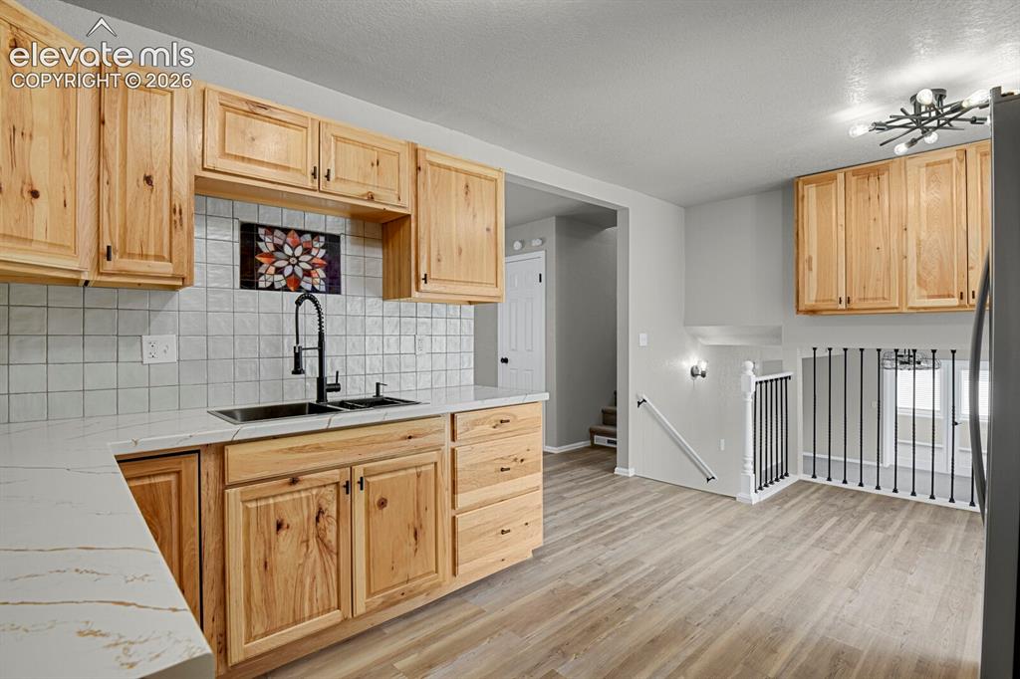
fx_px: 481
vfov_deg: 70.4
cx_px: 510
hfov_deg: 93.3
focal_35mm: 17
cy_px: 340
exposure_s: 1/20
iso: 8000
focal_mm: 17
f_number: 8
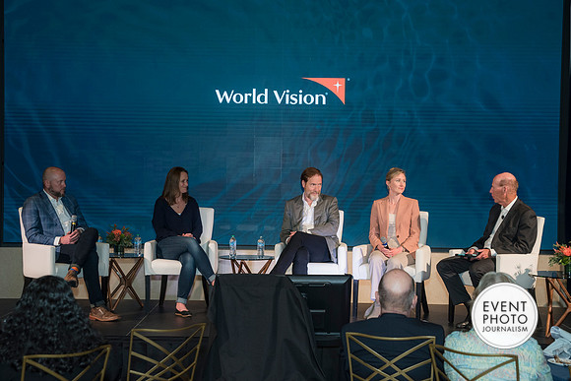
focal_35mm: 65
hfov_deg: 31.0
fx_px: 1031
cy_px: 190
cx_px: 286
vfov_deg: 20.9
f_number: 5
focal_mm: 65
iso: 800
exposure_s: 1/125
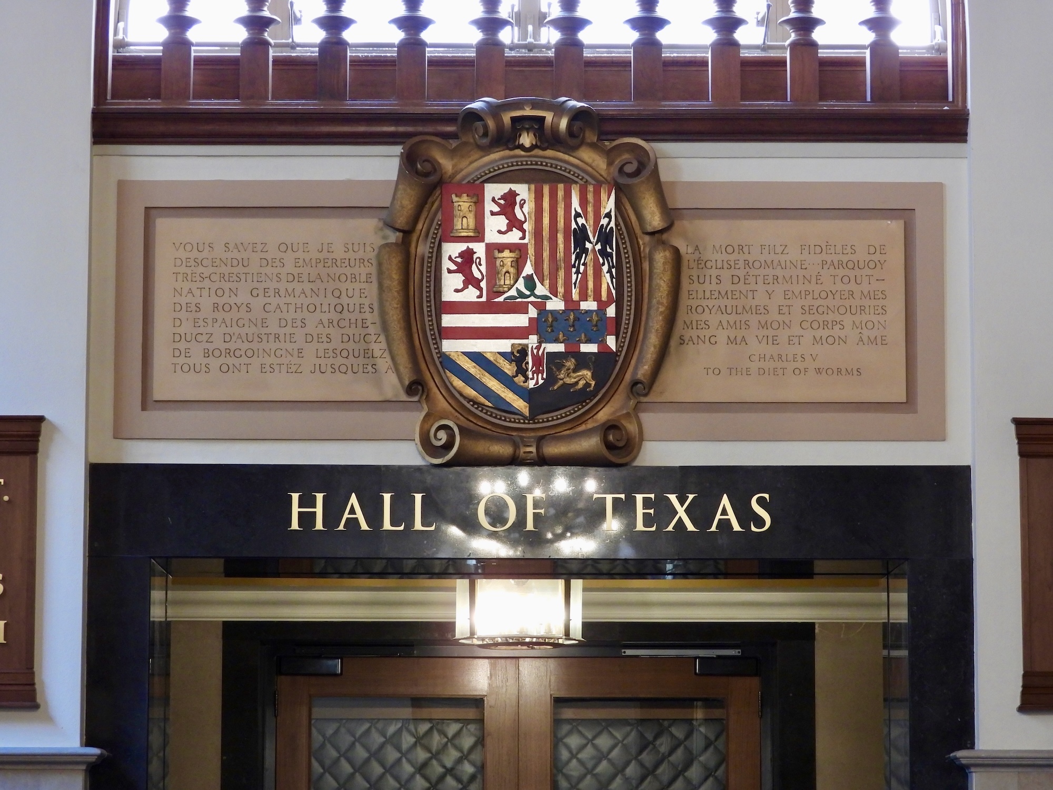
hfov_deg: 17.1
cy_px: 395
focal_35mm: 115
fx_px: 3498
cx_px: 526
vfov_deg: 12.9
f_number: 4
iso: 400
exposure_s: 1/25
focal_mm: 20.5
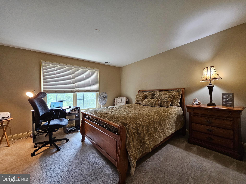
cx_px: 123
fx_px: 92
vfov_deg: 89.9
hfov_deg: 106.2
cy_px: 92
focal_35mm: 13
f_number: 2.2
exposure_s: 1/40
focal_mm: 2.2
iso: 320
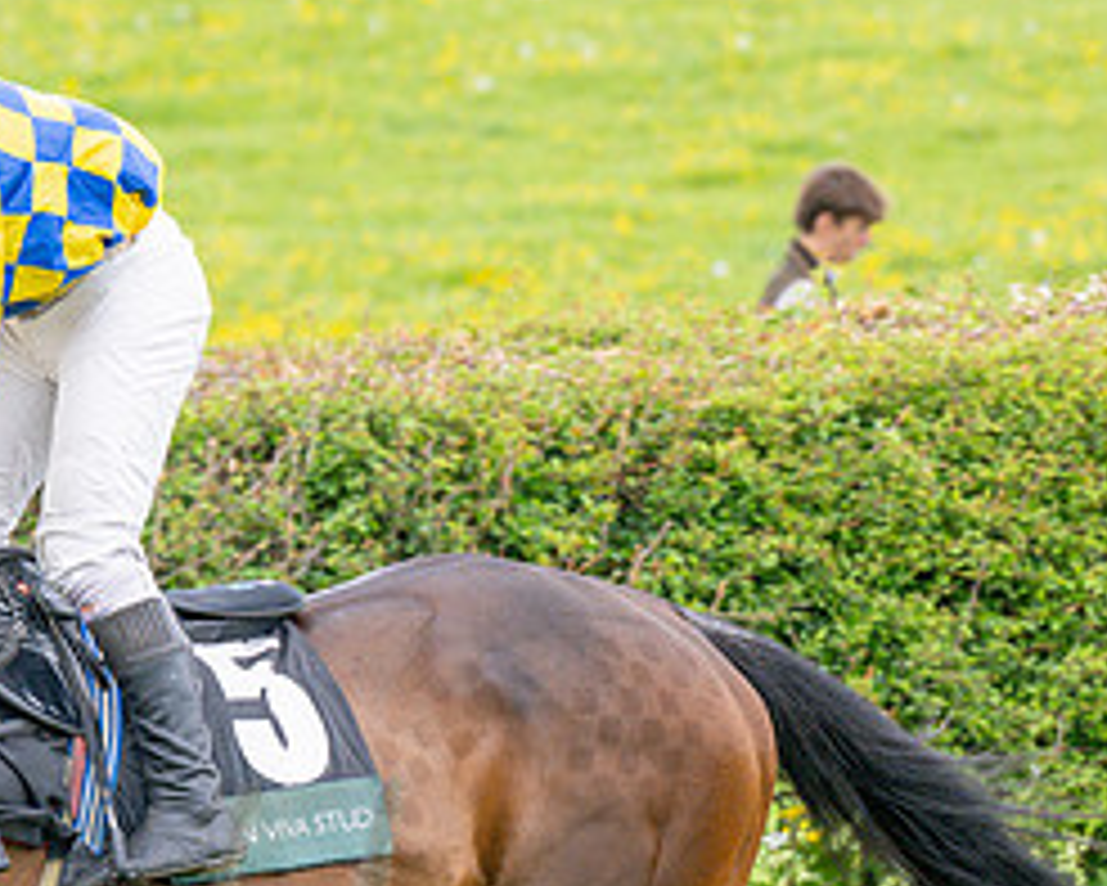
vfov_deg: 3.8
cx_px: -169
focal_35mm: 406
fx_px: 13307
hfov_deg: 4.7
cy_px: 733
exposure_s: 1/800
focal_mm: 130
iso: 400
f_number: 4
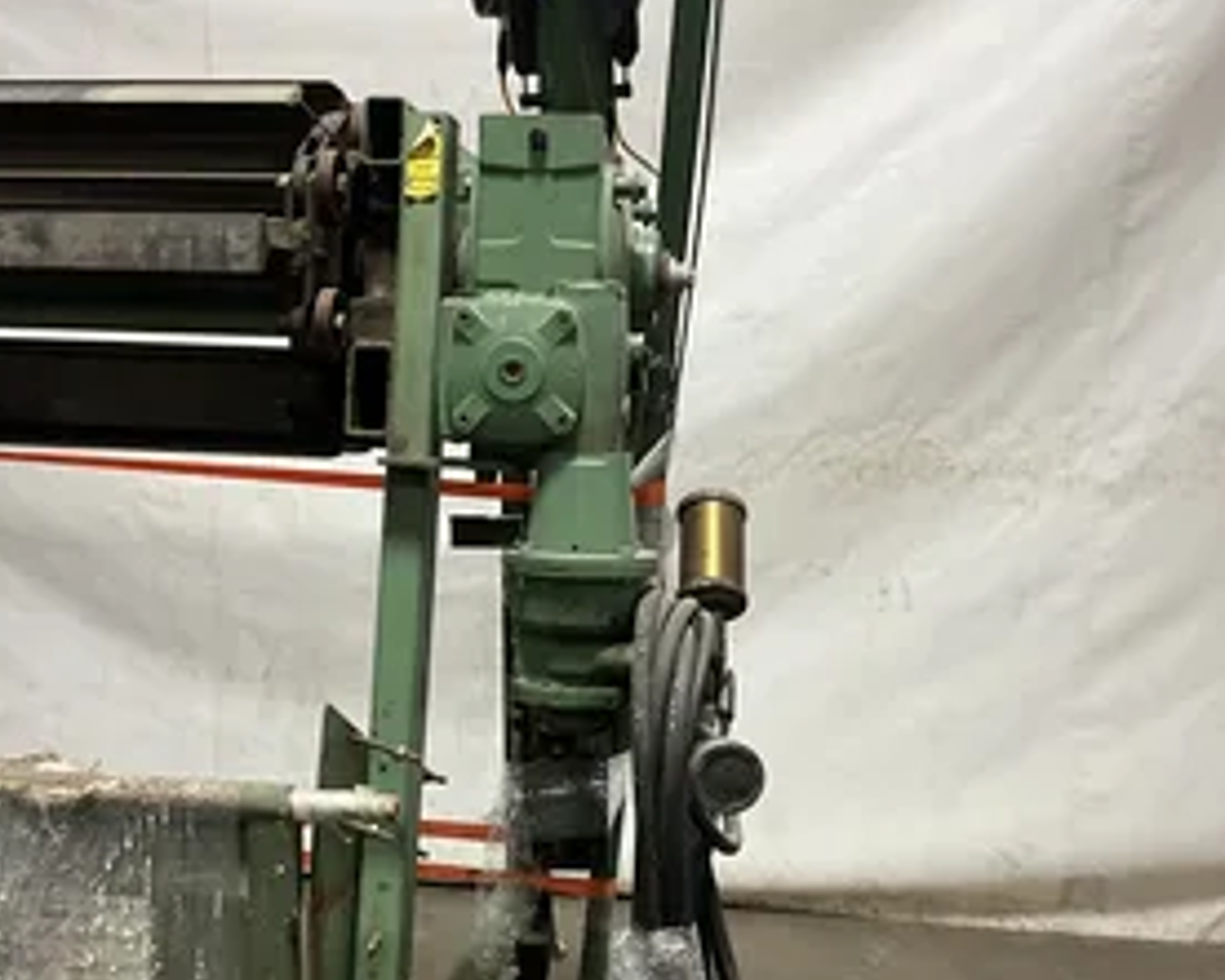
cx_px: 559
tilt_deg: -9.7
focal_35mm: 41
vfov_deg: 36.2
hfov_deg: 44.7
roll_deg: -1.2
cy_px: 639
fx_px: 1487
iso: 125
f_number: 1.8
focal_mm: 3
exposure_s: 1/60
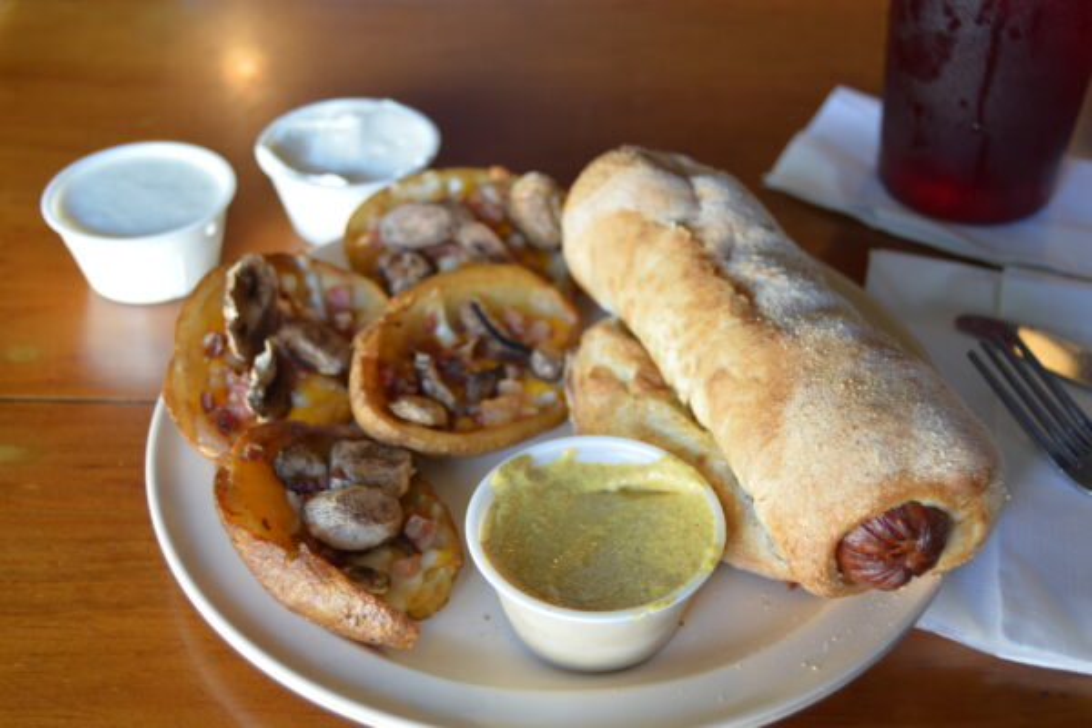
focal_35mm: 48
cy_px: 364
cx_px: 546
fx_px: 1456
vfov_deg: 28.1
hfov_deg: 41.1
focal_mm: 32
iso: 800
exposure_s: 1/40
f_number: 4.5
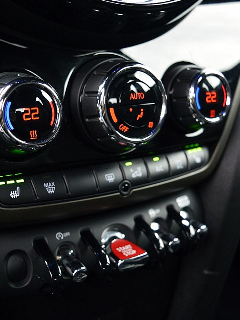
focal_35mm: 48
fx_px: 444
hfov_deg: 30.2
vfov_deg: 39.7
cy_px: 160
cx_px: 100
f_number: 3.8
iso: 800
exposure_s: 1/25
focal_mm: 22
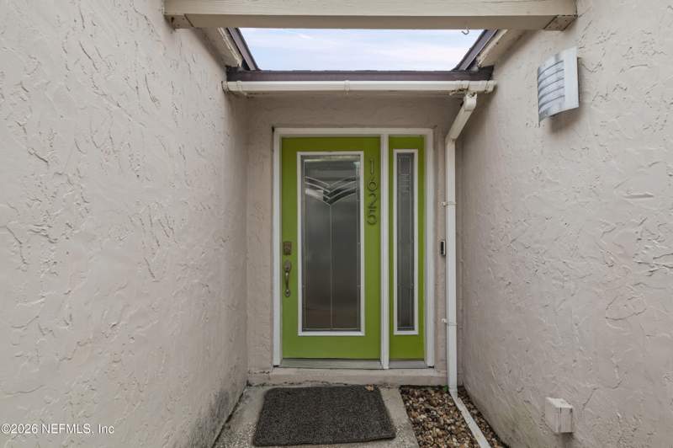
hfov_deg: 95.0
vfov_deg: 72.0
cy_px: 224
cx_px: 336
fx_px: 308
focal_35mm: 16
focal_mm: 16.5
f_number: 16
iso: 400
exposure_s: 1/15
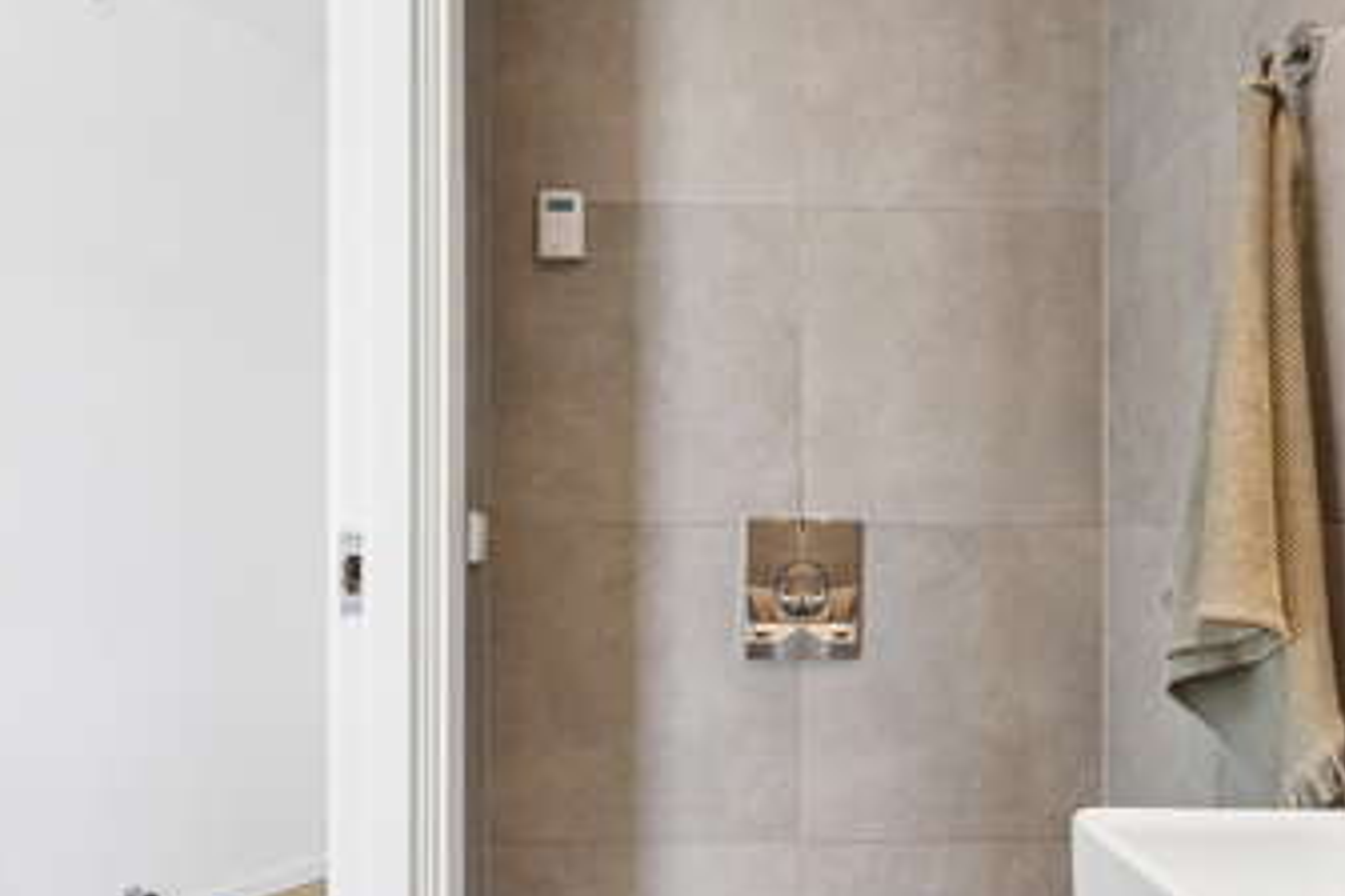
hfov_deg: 61.8
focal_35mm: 30
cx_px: 733
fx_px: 1121
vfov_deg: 43.3
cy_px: 548
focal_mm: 16
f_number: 8
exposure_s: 1/10
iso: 200
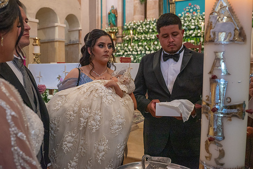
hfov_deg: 54.4
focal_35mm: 35
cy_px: 84
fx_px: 246
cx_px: 126
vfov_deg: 37.9
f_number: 5
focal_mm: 35
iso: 2500
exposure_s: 1/100
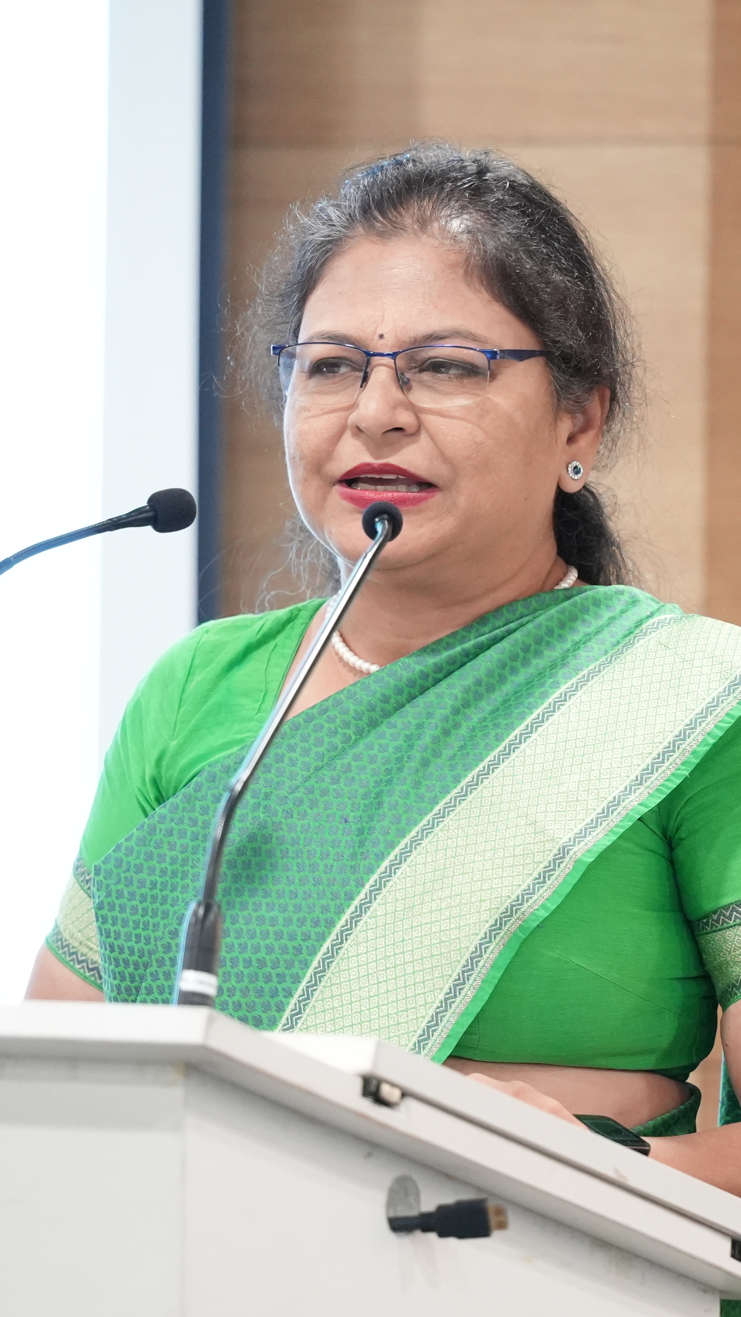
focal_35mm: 446
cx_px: 407
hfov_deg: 2.7
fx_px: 15576
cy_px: 673
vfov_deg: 4.8
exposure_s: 1/160
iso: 3200
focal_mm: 180
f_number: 2.8
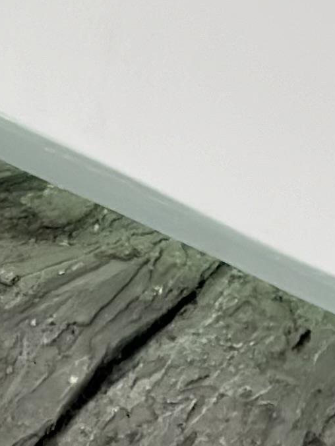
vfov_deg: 6.8
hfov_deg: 5.0
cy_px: 746
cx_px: -518
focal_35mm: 286
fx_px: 3689
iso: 80
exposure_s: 1/499
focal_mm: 6.86
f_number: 1.78
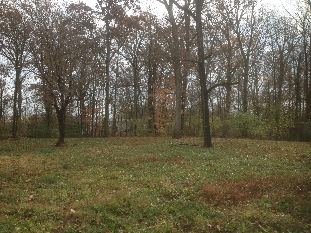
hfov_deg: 52.6
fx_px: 314
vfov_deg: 40.7
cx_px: 156
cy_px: 116
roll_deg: +1.6
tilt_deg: +2.4
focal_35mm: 35
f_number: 2.4
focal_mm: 4.28
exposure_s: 1/506
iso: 50
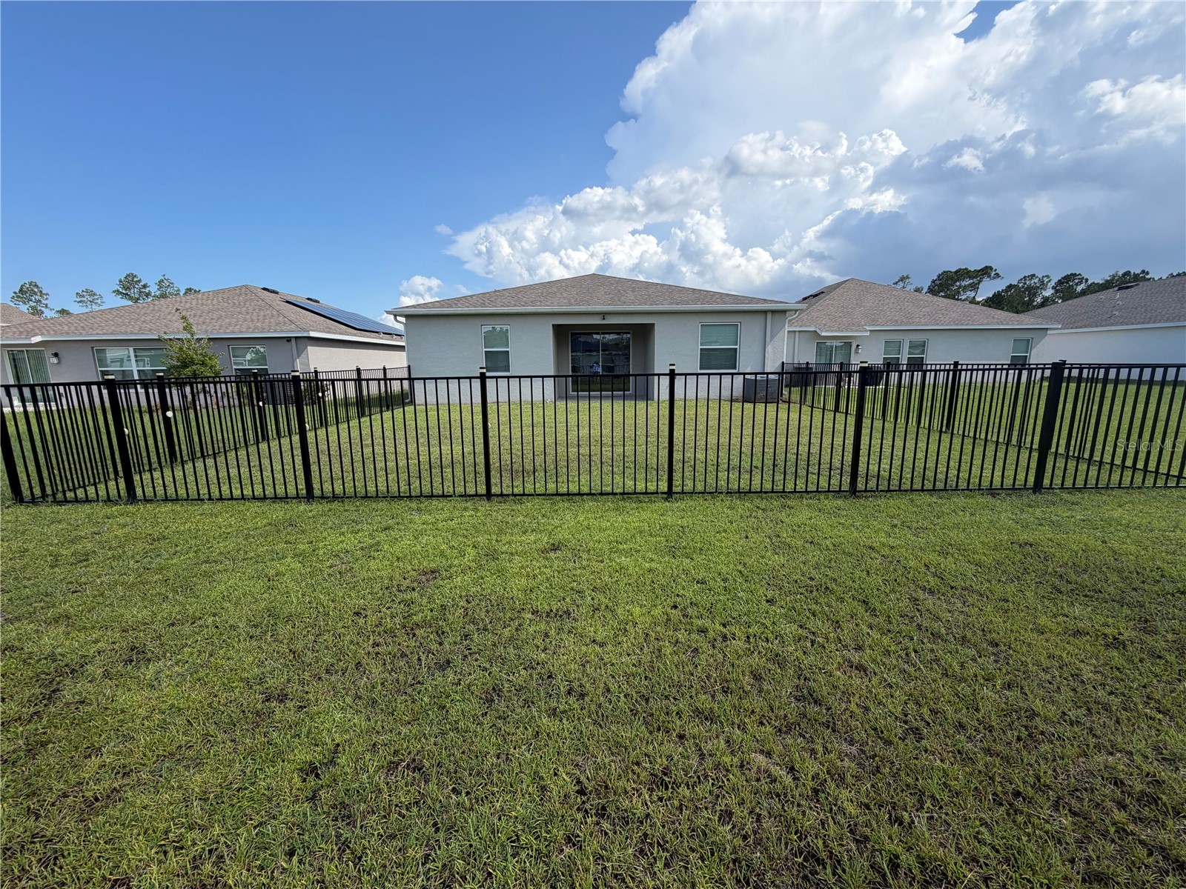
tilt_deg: -7.6
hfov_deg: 102.1
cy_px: 444
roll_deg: +0.4
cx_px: 593
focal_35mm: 14
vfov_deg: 85.7
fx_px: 480
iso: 32
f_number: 2.2
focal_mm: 2.22
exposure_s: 1/770
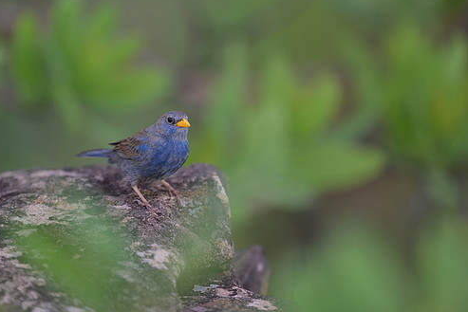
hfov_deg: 3.1
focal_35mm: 659
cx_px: 194
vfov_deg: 2.1
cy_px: 140
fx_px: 8569
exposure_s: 1/1000
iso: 800
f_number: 4
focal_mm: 560
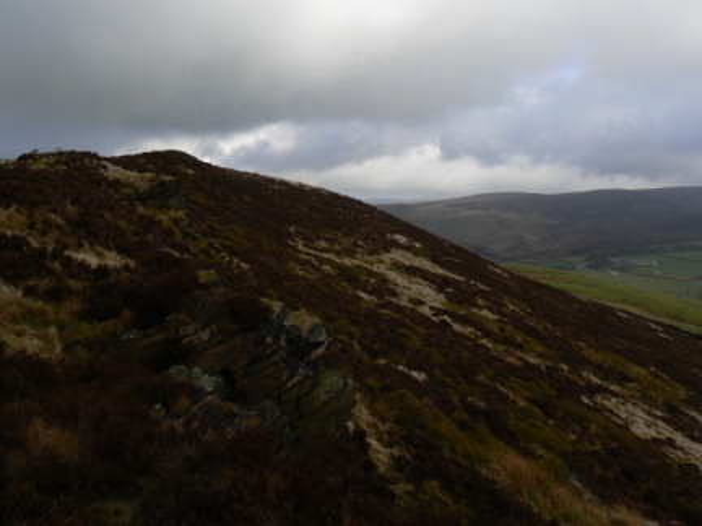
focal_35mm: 36
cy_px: 263
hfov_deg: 51.4
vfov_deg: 39.7
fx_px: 730
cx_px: 351
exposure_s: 1/500
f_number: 5.6
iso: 80
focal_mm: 6
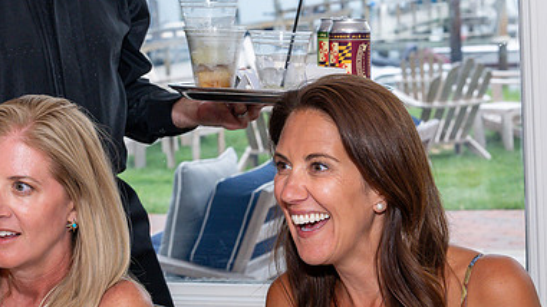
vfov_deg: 11.3
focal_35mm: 106
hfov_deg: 20.2
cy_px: 288
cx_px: 330
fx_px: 1537
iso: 640
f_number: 7.1
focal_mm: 52
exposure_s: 1/250
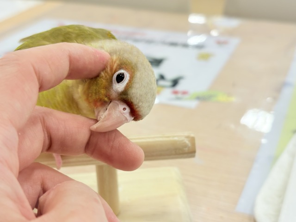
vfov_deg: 28.0
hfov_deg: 36.8
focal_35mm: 52
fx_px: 445
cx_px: 148
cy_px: 111
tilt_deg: -26.7
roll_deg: +2.4
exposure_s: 1/100
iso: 80
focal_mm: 5.96
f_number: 1.6
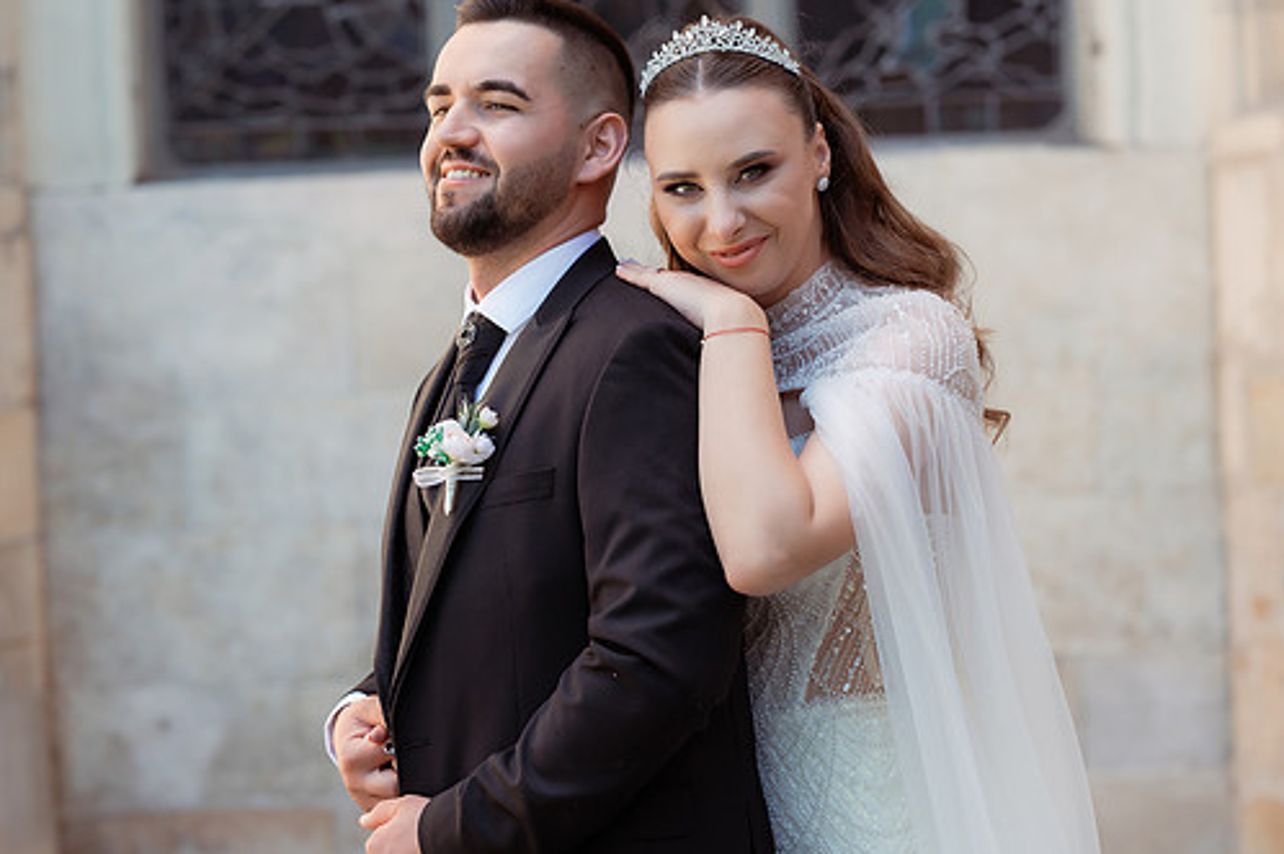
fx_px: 3527
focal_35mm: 99
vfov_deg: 13.8
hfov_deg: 20.6
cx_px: 541
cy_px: 490
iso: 200
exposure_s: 1/320
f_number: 3.5
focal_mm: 85
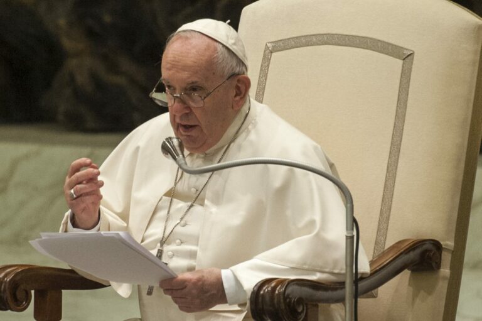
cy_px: 160
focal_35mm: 500
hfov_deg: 4.1
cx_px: 241
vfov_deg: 2.7
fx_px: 6690
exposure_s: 1/200
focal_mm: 500
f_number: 5.6
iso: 2000
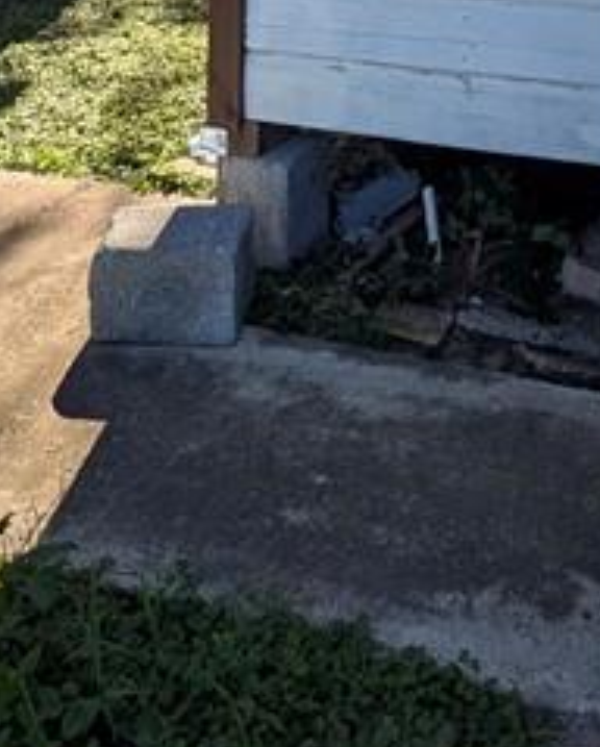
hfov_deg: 29.2
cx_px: 533
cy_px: -359
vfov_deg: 27.0
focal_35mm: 50
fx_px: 1107
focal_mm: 2.23
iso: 42
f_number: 1.95
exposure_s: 1/952
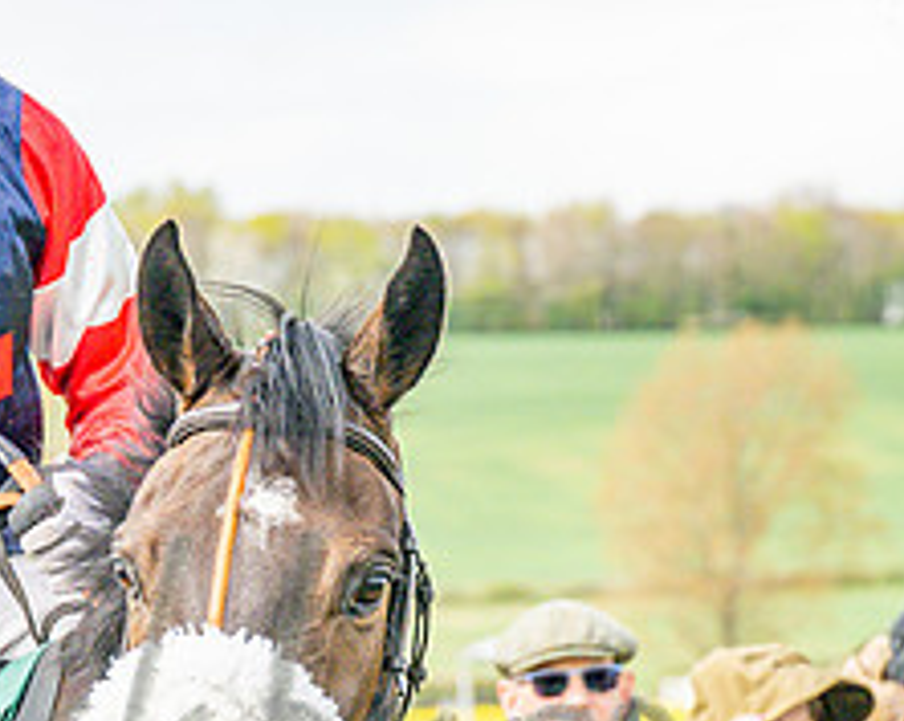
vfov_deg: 4.8
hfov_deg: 6.0
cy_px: 522
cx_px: 87
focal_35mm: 320
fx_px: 8550
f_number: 4
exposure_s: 1/2500
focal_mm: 70
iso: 400
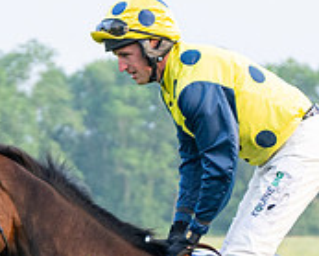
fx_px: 4870
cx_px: 338
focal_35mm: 515
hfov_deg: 3.7
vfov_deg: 3.0
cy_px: 361
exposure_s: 1/640
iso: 400
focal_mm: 104
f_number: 4
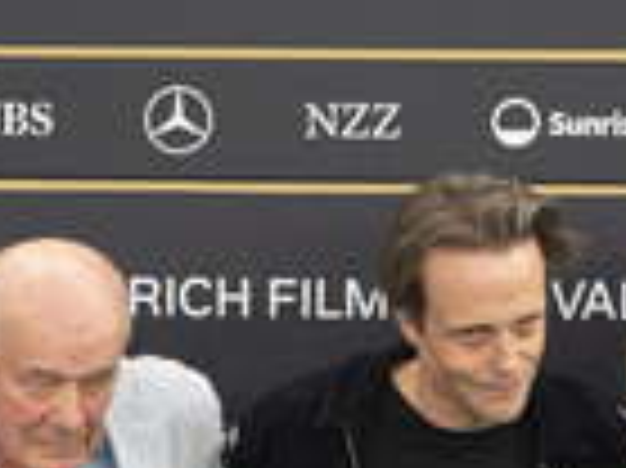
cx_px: 552
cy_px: 562
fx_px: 3939
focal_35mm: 218
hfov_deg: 9.1
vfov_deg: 6.8
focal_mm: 70
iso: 400
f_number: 4.5
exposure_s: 1/200
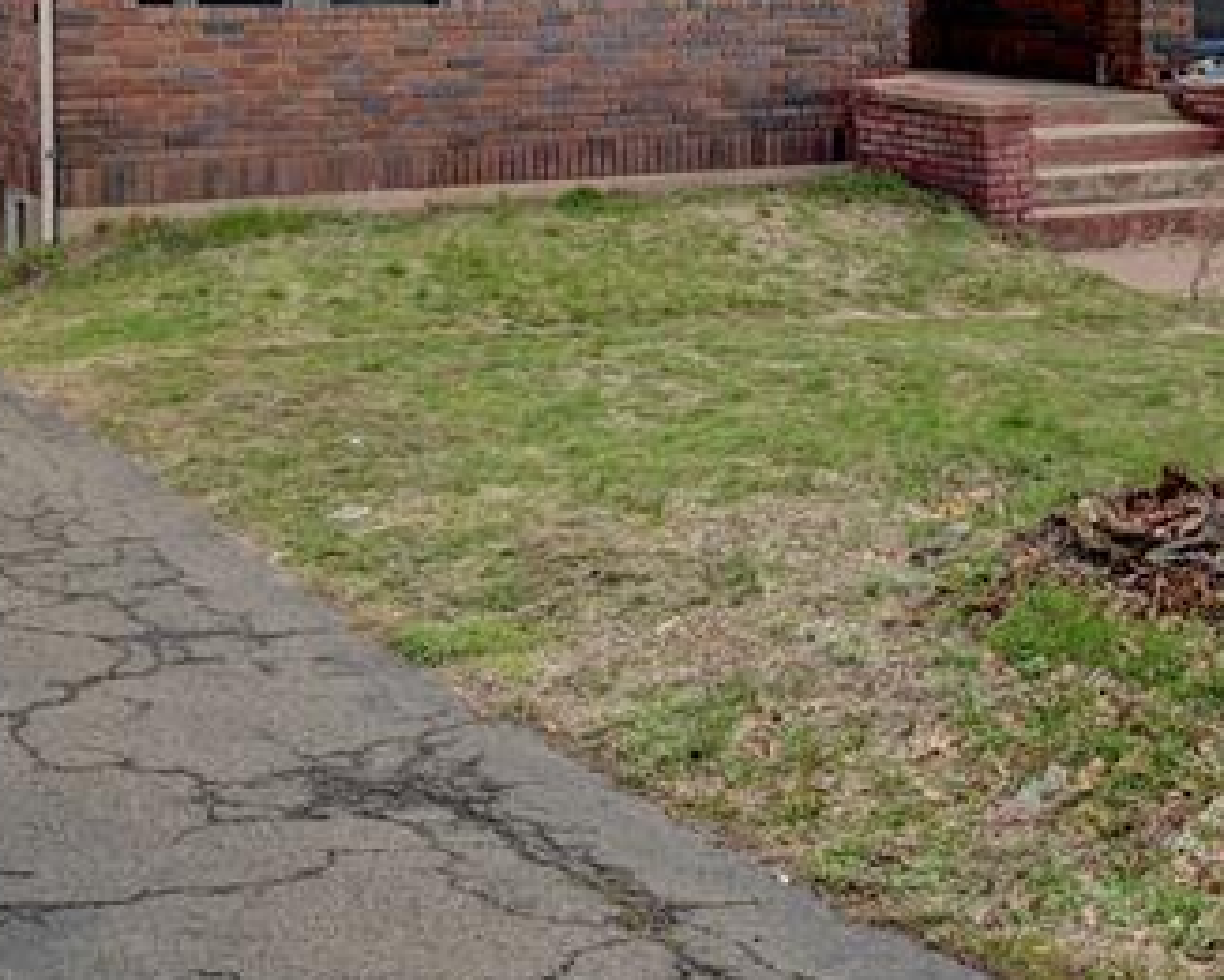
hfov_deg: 31.4
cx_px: 304
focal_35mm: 59
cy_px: -34
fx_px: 2138
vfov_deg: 24.5
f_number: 9
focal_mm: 20
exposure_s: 1/200
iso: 250
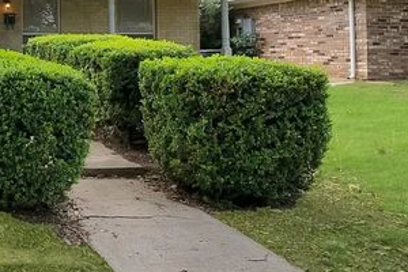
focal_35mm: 41
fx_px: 465
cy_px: 35
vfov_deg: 31.3
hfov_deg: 33.0
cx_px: -139
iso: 640
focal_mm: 12
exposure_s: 1/160
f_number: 9
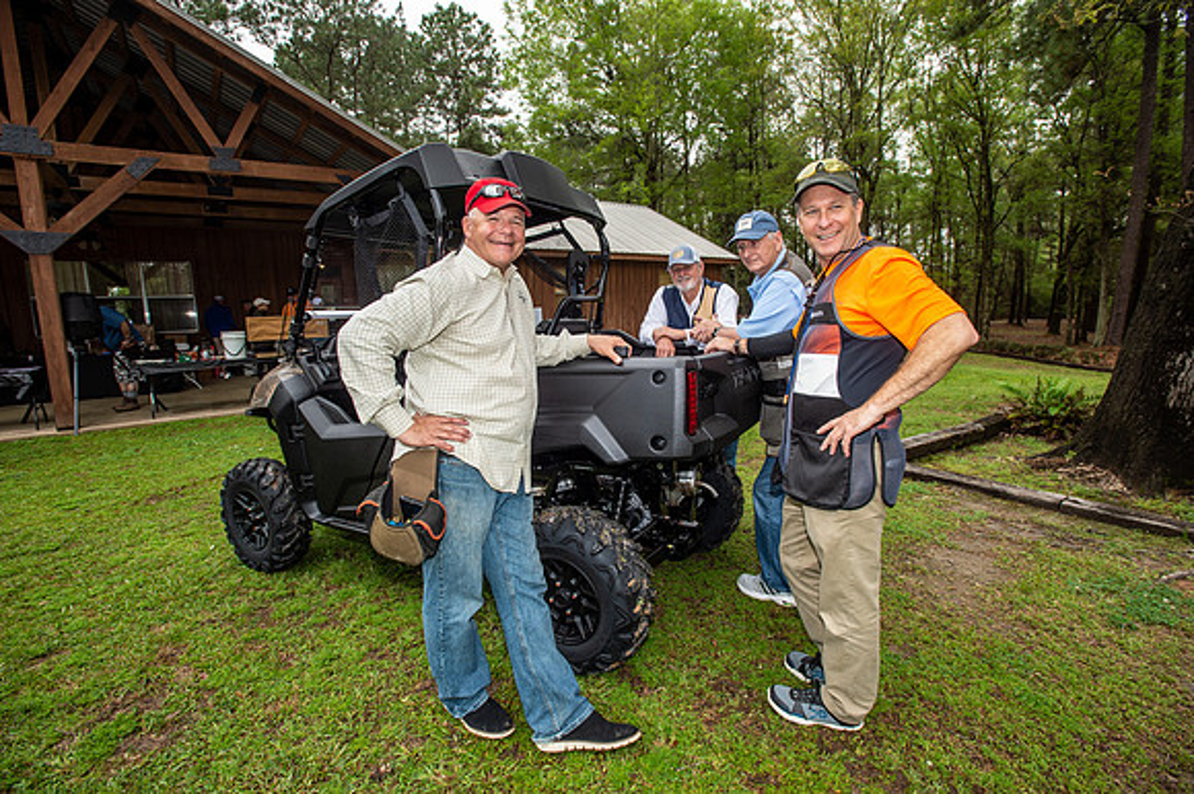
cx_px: 597
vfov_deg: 70.4
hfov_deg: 93.3
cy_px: 397
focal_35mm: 17
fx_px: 563
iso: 400
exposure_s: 1/160
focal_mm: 17
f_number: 5.6
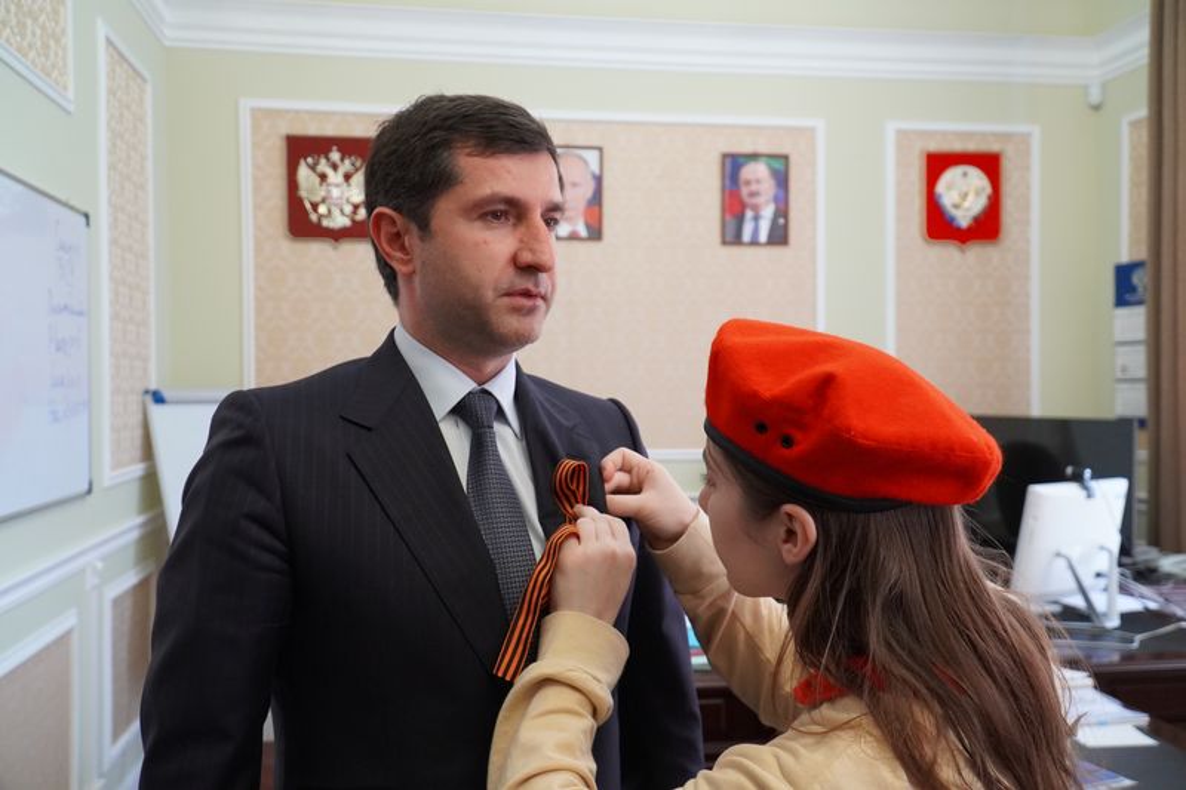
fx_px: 1037
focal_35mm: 32
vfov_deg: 41.7
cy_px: 395
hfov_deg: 59.5
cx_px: 593
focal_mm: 21
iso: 2500
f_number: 4
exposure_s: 1/160
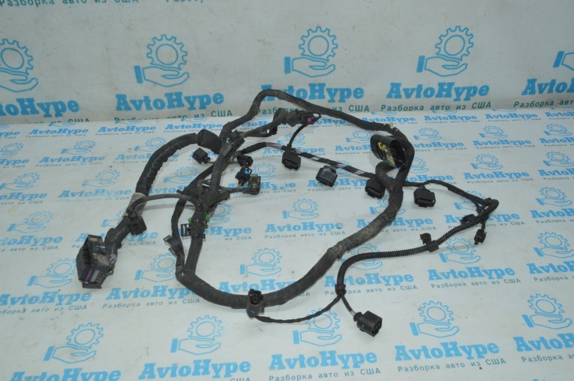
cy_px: 190
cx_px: 287
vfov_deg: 47.9
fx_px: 430
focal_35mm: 27
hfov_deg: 67.4
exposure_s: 1/50
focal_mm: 18
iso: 3200
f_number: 22
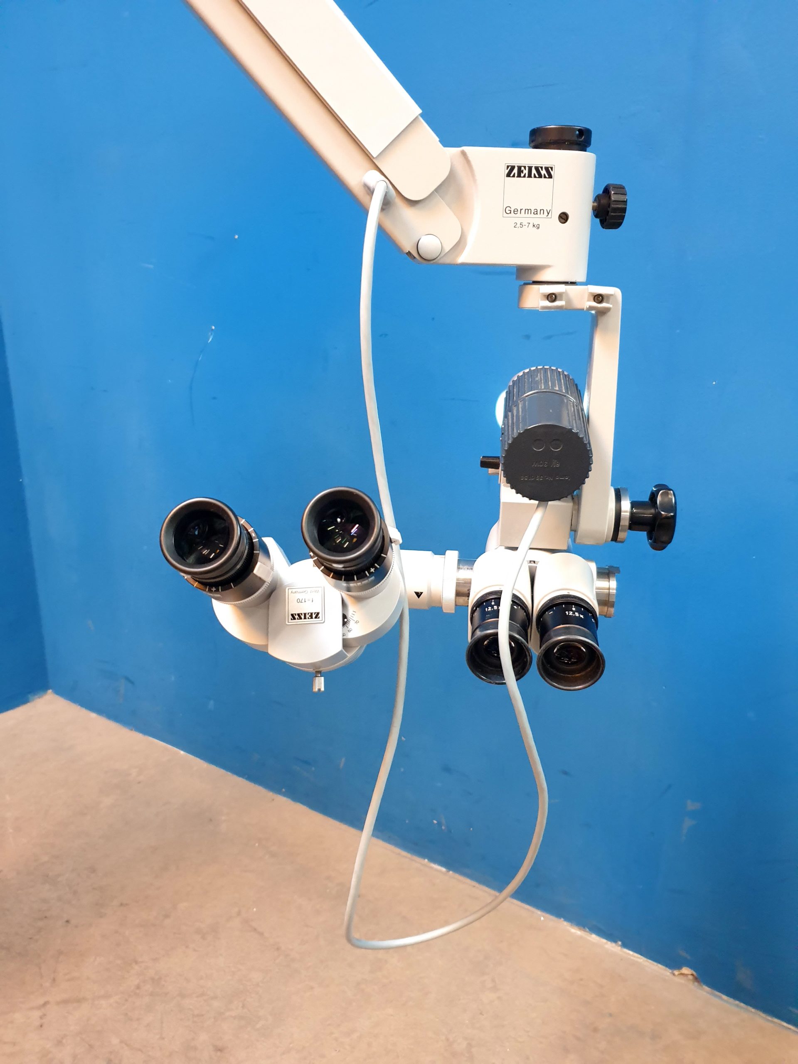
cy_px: 532
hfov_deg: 53.1
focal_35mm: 26
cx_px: 399
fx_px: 799
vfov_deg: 67.3
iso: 320
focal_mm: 4.3
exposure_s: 1/50
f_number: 1.5
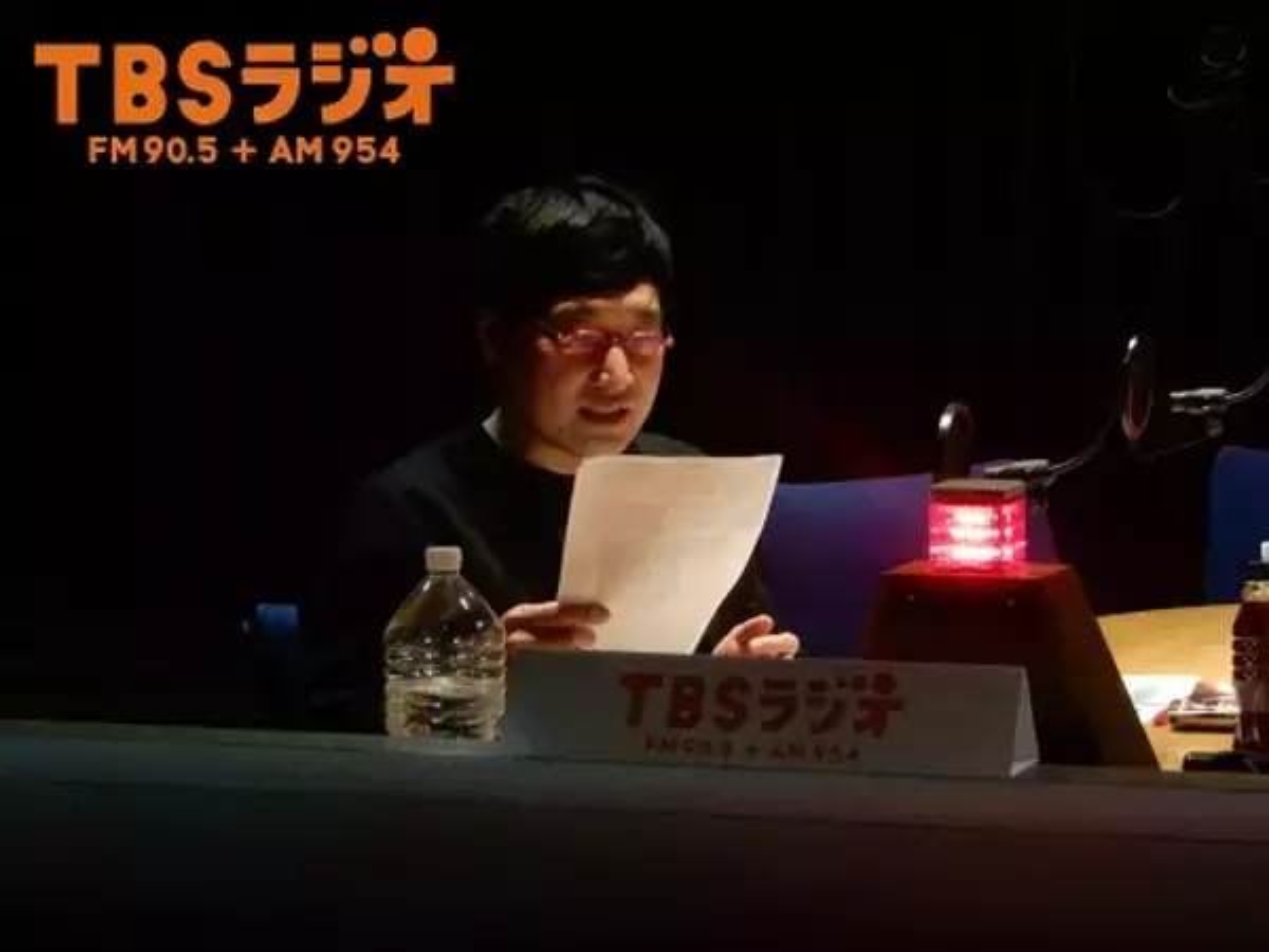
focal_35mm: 135
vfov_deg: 11.0
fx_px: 4949
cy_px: 476
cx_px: 634
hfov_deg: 14.6
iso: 1600
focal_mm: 24.1
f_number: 5
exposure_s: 1/80
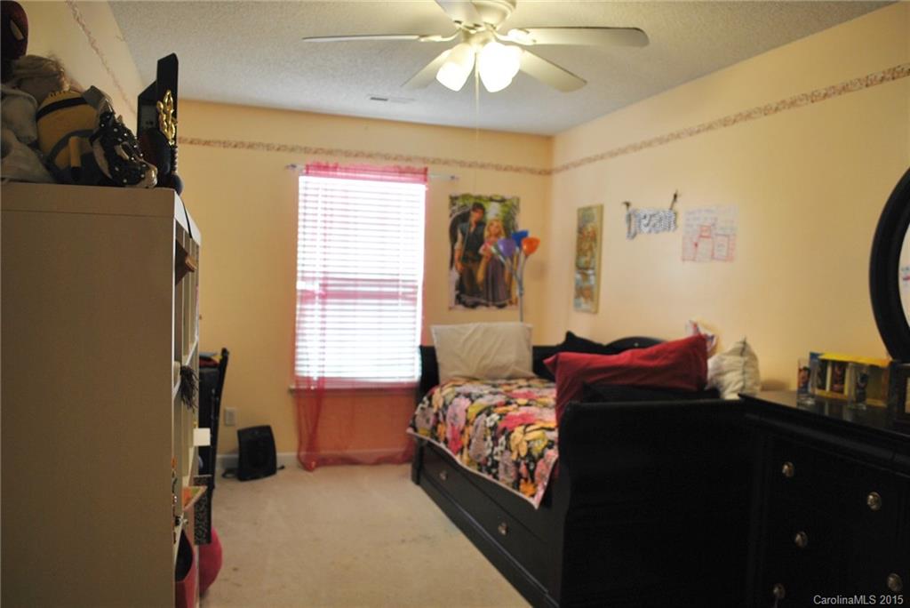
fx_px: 683
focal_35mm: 27
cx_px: 455
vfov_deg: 48.0
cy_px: 304
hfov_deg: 67.4
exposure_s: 1/40
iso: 200
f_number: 3.5
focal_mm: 18
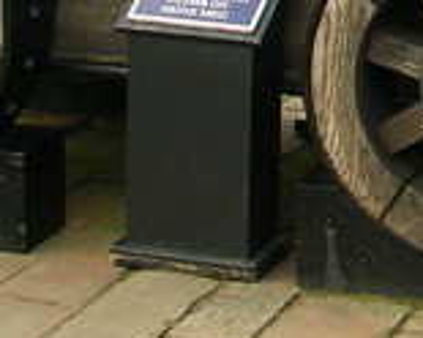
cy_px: -196
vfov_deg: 9.7
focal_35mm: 153
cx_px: 568
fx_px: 1915
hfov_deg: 12.2
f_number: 2.8
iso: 50
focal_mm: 5.8
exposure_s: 1/120
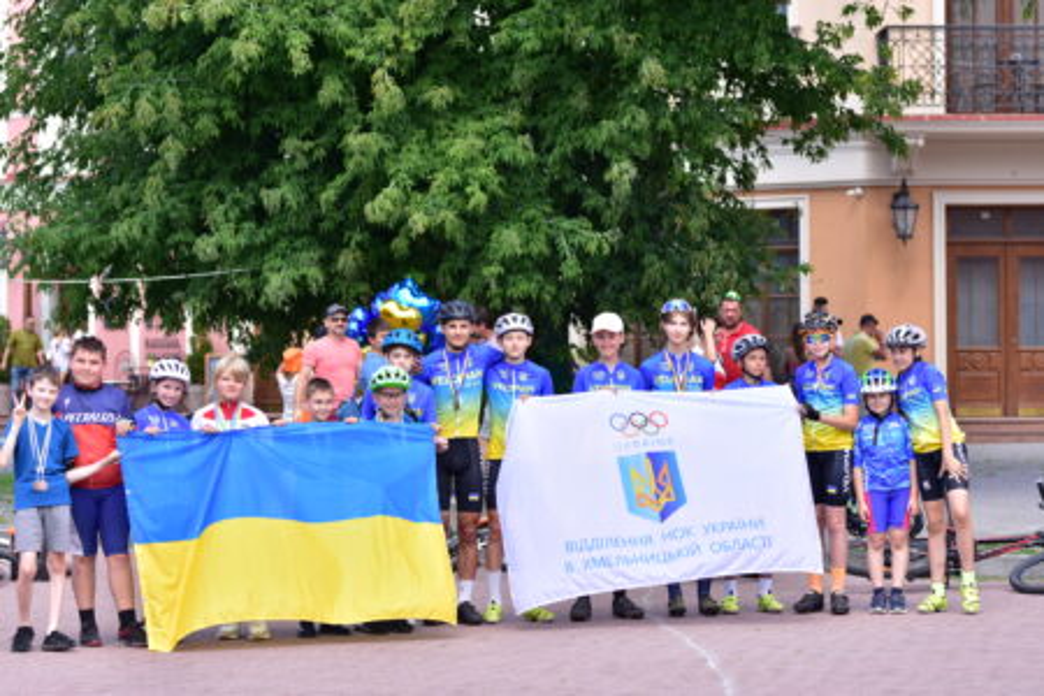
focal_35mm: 128
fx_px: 3697
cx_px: 522
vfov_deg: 10.8
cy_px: 348
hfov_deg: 16.1
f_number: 3.2
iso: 100
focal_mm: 85
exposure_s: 1/500
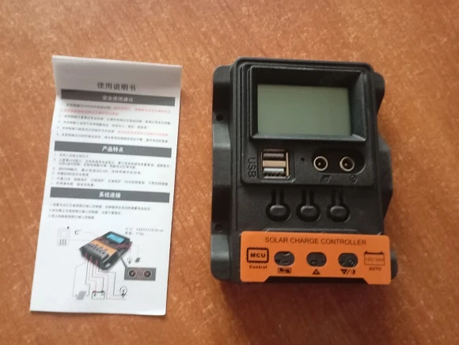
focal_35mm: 28
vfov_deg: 49.8
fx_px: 372
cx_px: 230
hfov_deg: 63.4
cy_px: 172
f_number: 1.8
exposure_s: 1/20
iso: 1241
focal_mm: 4.27
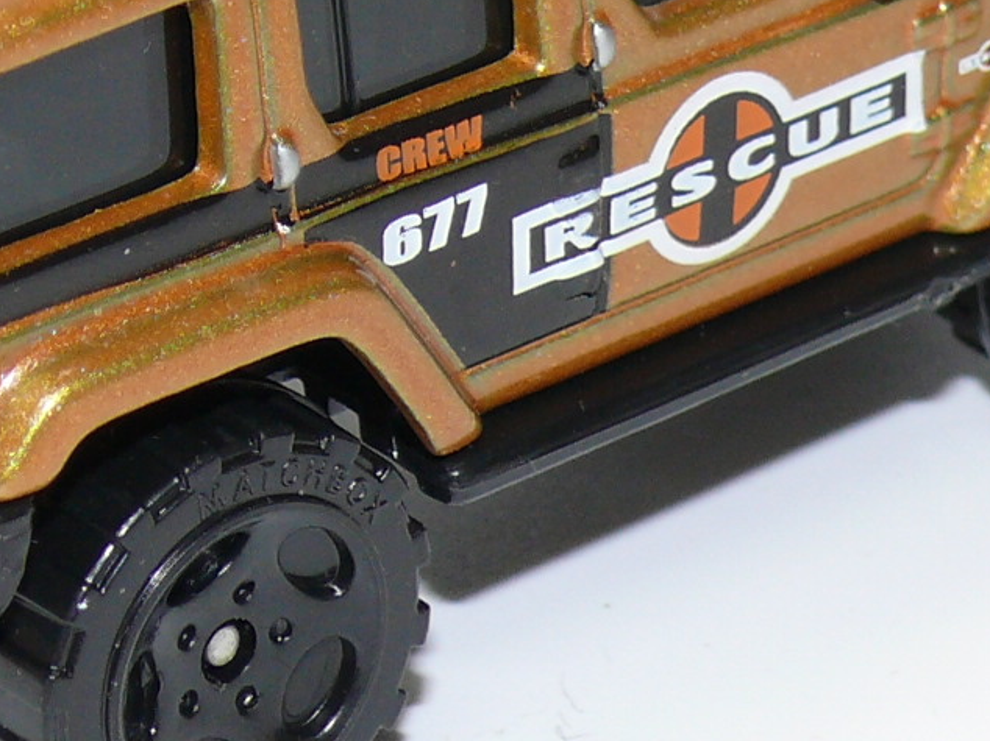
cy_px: 42
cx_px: 386
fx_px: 7433
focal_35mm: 260
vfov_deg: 5.7
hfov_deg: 7.6
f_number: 4
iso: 100
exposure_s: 1/30
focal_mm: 13.6
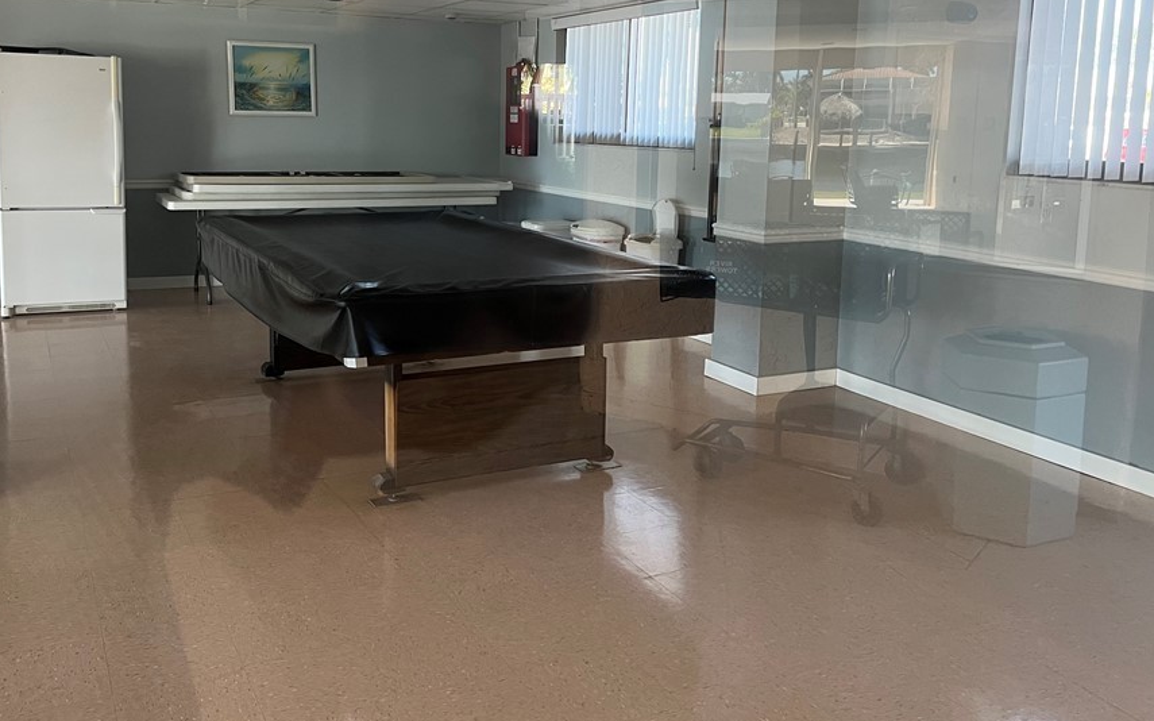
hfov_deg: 58.1
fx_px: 1038
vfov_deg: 37.8
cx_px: 529
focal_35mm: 33
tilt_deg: -7.8
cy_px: 234
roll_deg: -0.9
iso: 125
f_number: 1.5
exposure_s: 1/98
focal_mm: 5.7
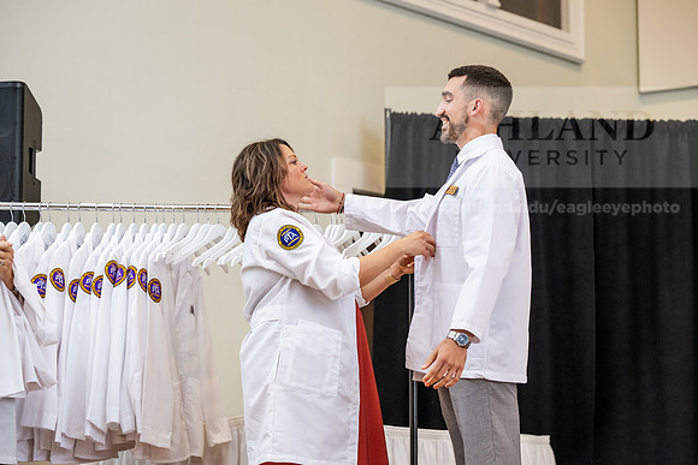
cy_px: 232
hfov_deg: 20.8
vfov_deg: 14.0
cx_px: 349
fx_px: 1900
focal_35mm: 98
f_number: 3.5
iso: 1600
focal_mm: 98
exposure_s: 1/200
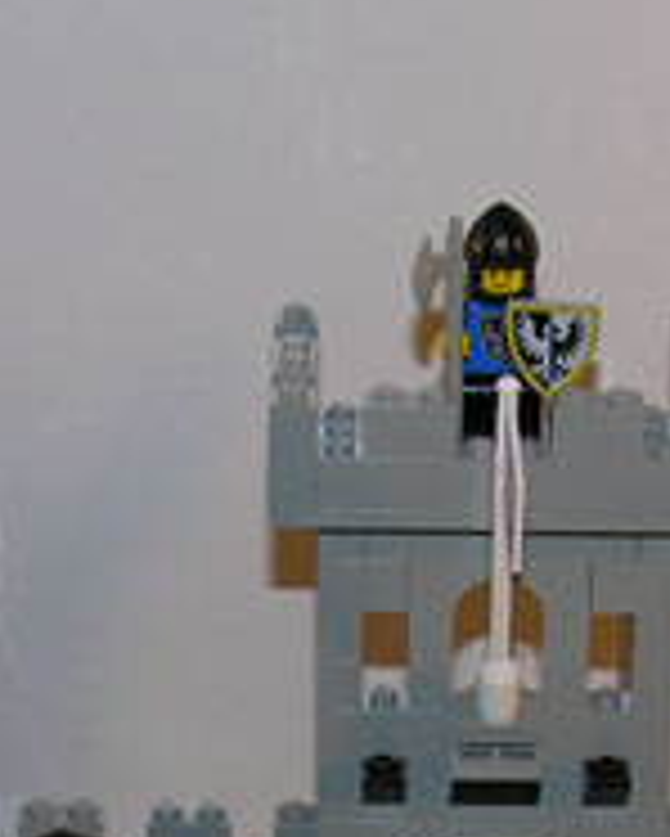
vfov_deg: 12.8
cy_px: 954
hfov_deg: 10.5
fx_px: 3641
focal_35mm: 147
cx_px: 319
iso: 50
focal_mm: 8.9
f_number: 2.8
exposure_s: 1/60.1
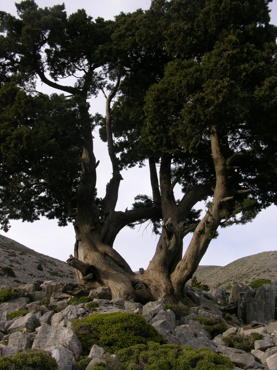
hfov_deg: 40.7
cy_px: 185
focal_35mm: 35
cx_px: 138
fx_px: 373
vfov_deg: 52.6
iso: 50
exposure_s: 1/97.7
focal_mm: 8.9
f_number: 4.5
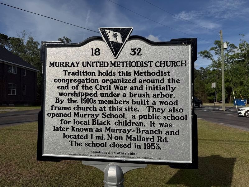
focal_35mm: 24
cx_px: 124
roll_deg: -1.9
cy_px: 94
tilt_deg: -1.5
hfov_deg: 71.6
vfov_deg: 56.8
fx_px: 173
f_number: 1.78
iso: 80
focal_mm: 6.76
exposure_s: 1/10309
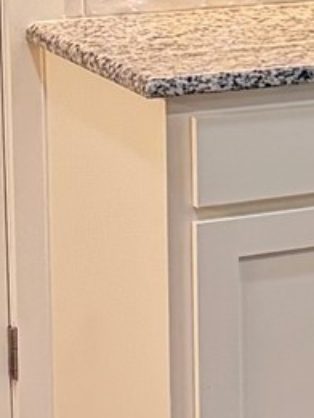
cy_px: -45
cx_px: 1149
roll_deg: -2.0
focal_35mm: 188
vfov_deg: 10.4
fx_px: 2272
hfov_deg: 6.6
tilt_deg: -7.8
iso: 250
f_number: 1.78
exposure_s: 1/60
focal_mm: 6.76
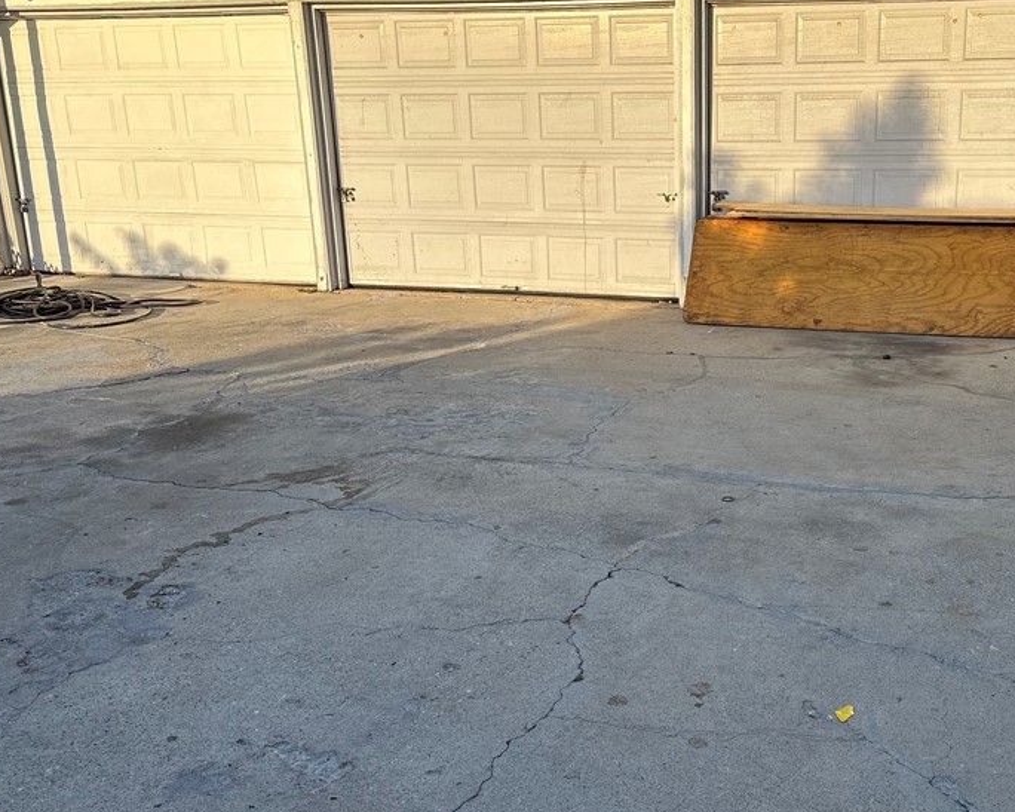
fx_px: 1141
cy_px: 475
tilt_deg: -16.5
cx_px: 742
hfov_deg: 46.5
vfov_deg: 39.0
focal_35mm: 38
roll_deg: +0.4
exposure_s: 1/1543
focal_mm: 5.96
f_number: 1.6
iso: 50
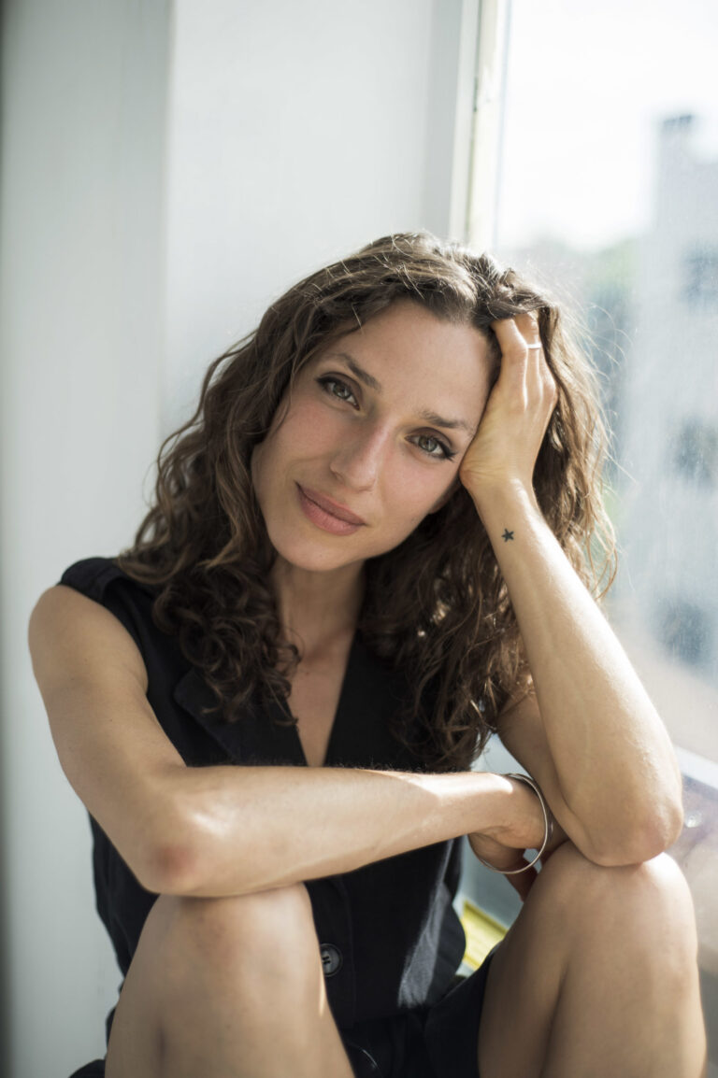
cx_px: 359
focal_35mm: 50
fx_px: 1498
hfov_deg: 27.0
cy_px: 539
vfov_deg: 39.6
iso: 320
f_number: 2.2
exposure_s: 1/2000
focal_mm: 50
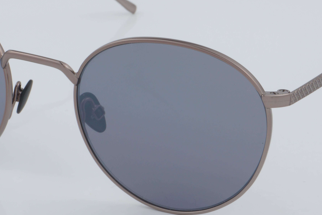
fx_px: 1199
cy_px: 104
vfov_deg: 10.2
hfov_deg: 15.3
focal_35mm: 134
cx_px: 141
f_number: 32
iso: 100
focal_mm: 50
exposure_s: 1/4
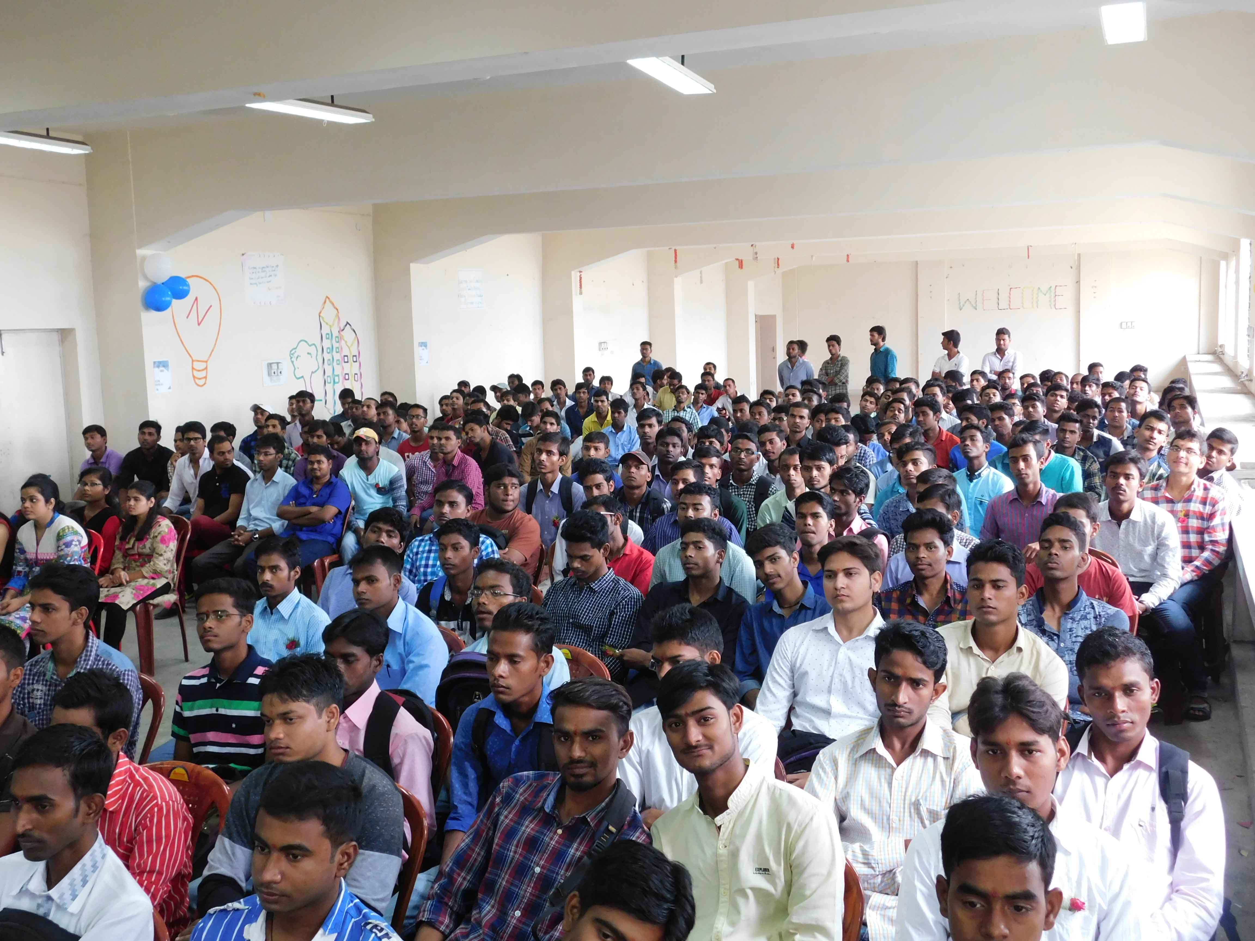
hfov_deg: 51.4
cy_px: 470
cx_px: 628
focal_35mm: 36
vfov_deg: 39.7
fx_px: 1305
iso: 320
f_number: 3.5
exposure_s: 1/30
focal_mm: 6.3
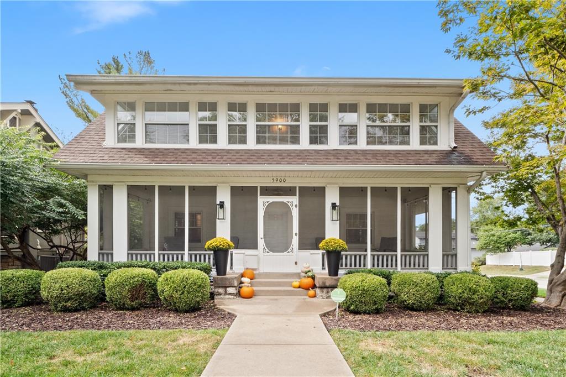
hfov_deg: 96.8
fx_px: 251
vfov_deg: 73.7
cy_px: 188
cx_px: 283
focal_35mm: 16
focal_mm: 8
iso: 400
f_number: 8
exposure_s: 1/40
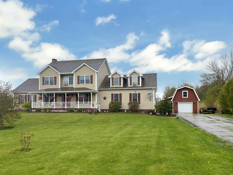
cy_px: 88
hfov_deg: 67.3
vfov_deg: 53.1
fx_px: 175
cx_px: 116
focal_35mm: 26
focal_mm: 4.25
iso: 32
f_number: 1.8
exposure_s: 1/912
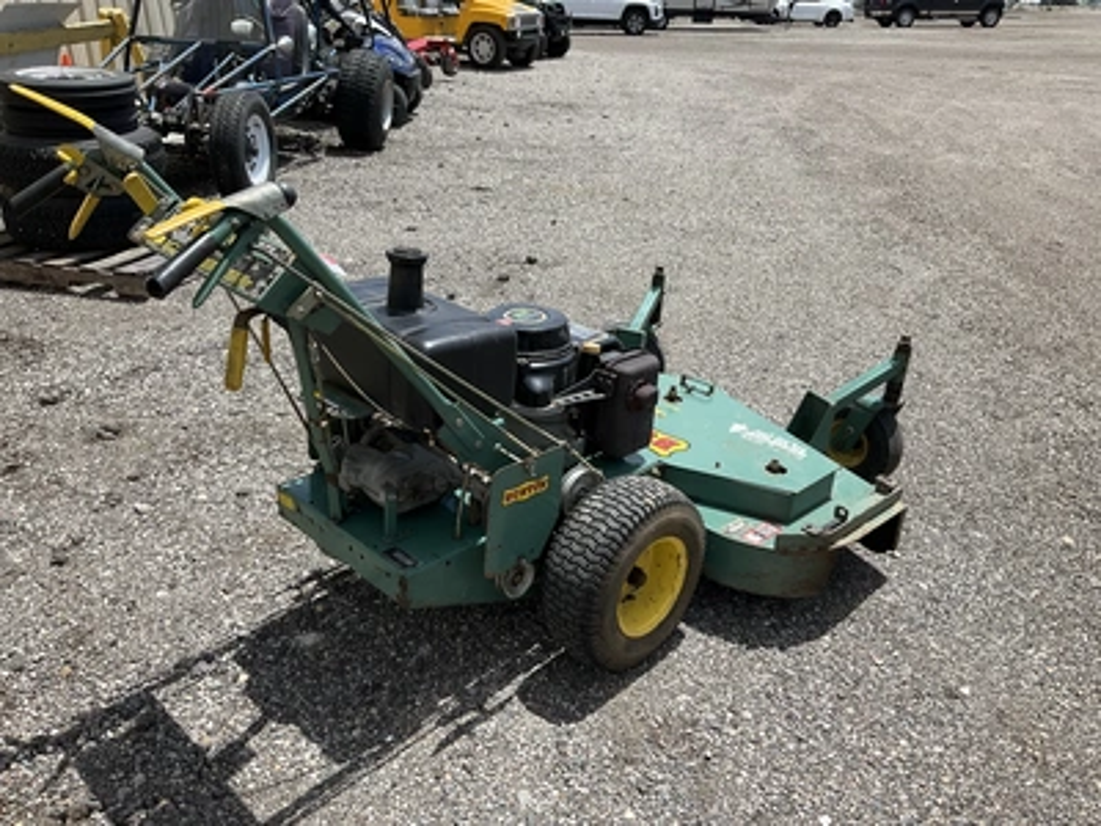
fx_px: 922
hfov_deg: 61.7
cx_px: 550
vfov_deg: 48.2
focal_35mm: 29
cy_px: 413
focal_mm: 3
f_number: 1.8
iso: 25
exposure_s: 1/1675
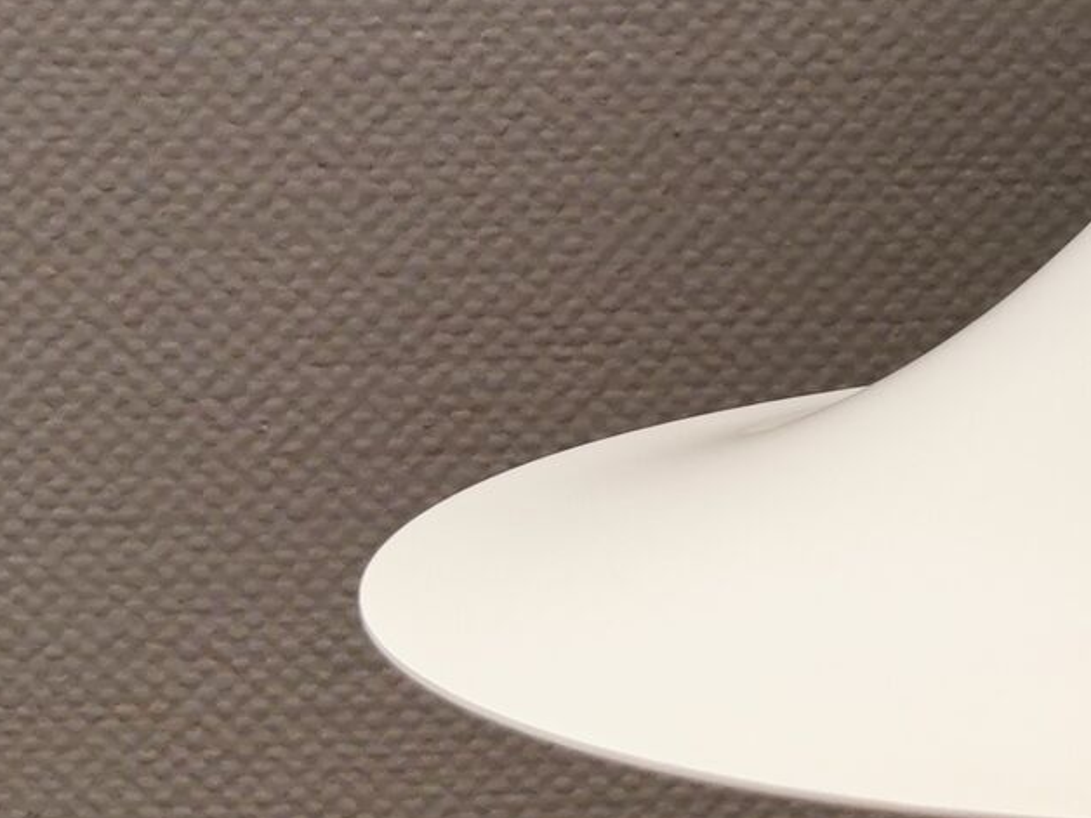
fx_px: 2710
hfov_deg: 20.6
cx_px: 1440
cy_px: 172
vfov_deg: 17.0
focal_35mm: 86
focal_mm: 5.56
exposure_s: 1/50
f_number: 1.6
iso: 125
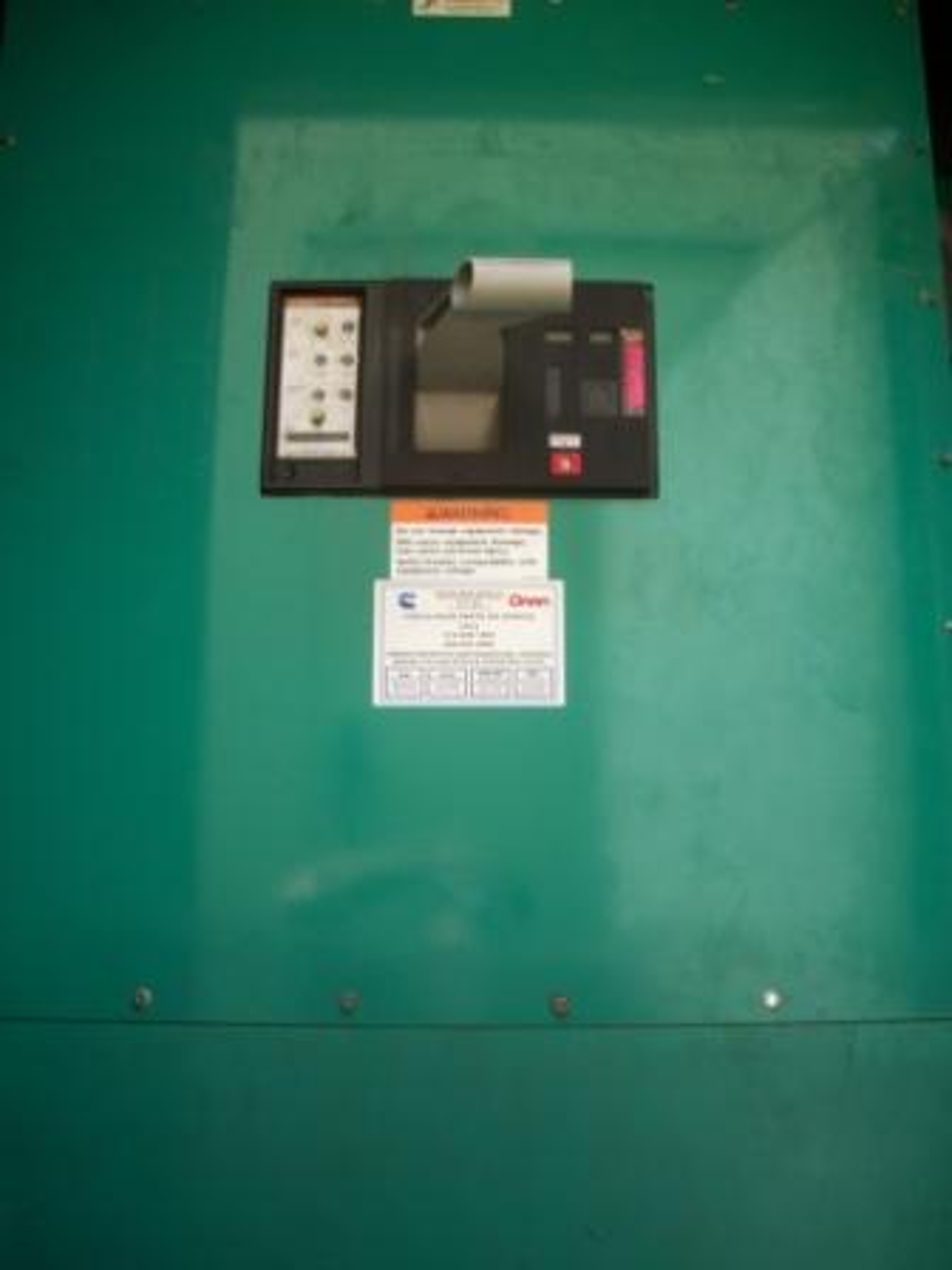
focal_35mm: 35
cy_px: 635
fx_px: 1283
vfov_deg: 52.6
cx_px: 476
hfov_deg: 40.7
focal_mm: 6.3
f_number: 3.1
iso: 80
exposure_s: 1/40
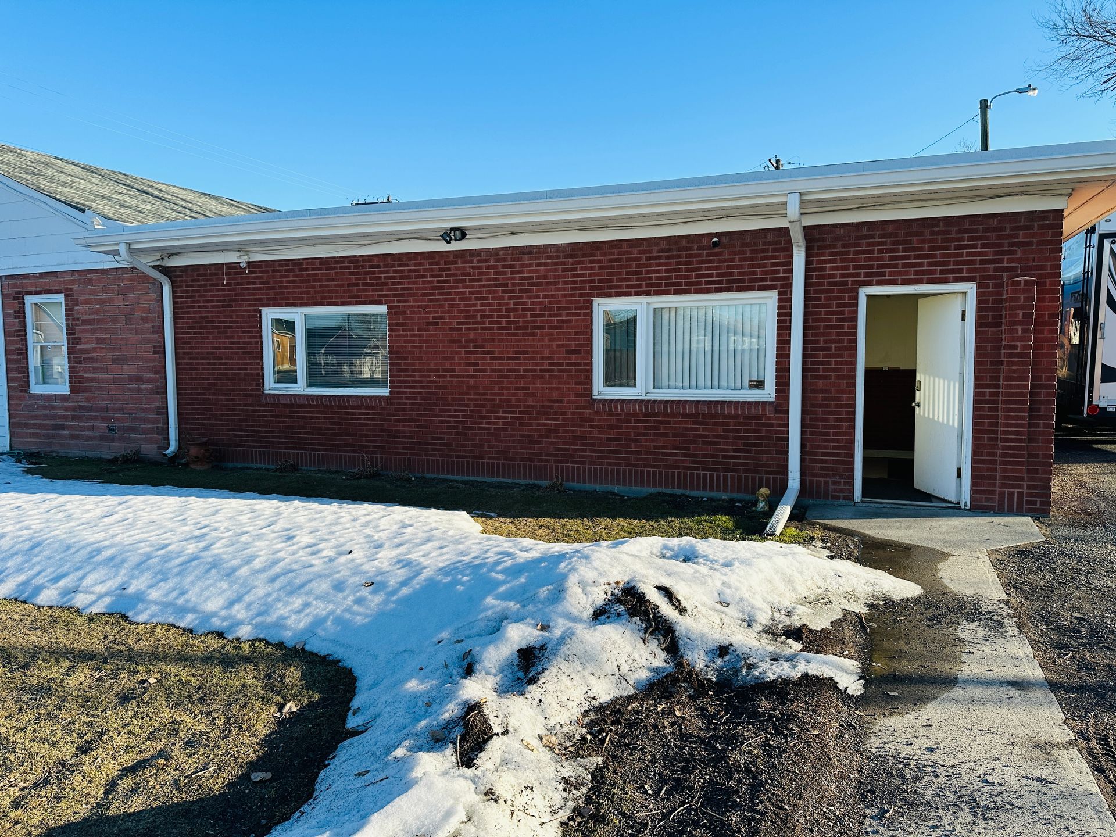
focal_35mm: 24
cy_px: 418
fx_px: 774
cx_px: 558
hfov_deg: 71.6
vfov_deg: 56.8
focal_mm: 6.86
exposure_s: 1/2028
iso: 80
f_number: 1.78
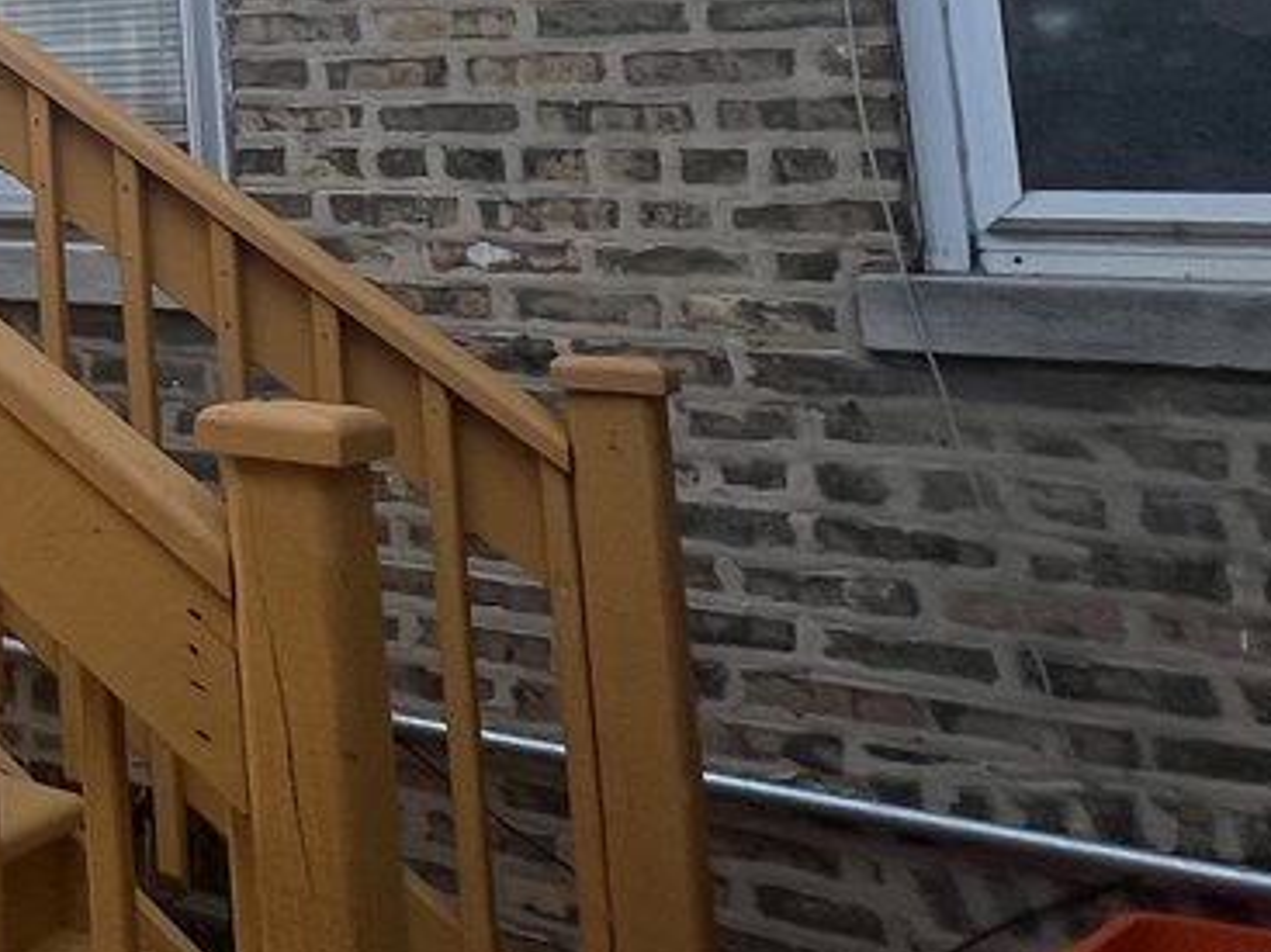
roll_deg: -0.4
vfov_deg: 26.4
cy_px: -90
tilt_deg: +8.3
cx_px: -977
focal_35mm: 51
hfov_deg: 22.7
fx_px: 1872
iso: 32
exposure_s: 1/412
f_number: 1.8
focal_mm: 1.57
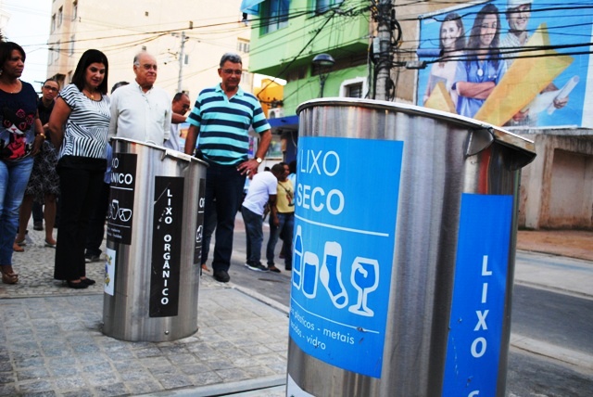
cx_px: 296
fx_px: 544
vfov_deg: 40.0
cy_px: 198
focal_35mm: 33
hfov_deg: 57.2
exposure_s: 1/500
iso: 400
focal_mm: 22
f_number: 3.8
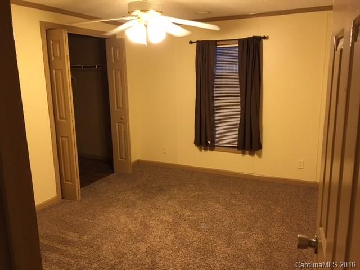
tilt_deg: -11.7
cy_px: 135
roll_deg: +1.4
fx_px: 302
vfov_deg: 48.2
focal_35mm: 29
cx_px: 180
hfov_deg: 61.7
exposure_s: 1/30
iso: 200
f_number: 2.2
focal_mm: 4.15
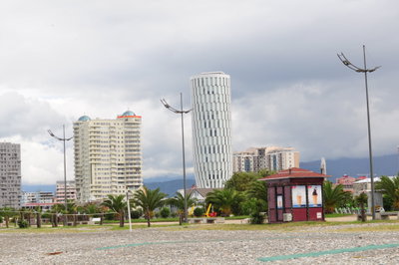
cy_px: 132
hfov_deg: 22.6
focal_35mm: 90
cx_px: 200
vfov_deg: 15.2
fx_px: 997
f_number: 6.3
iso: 320
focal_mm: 60
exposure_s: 1/1000
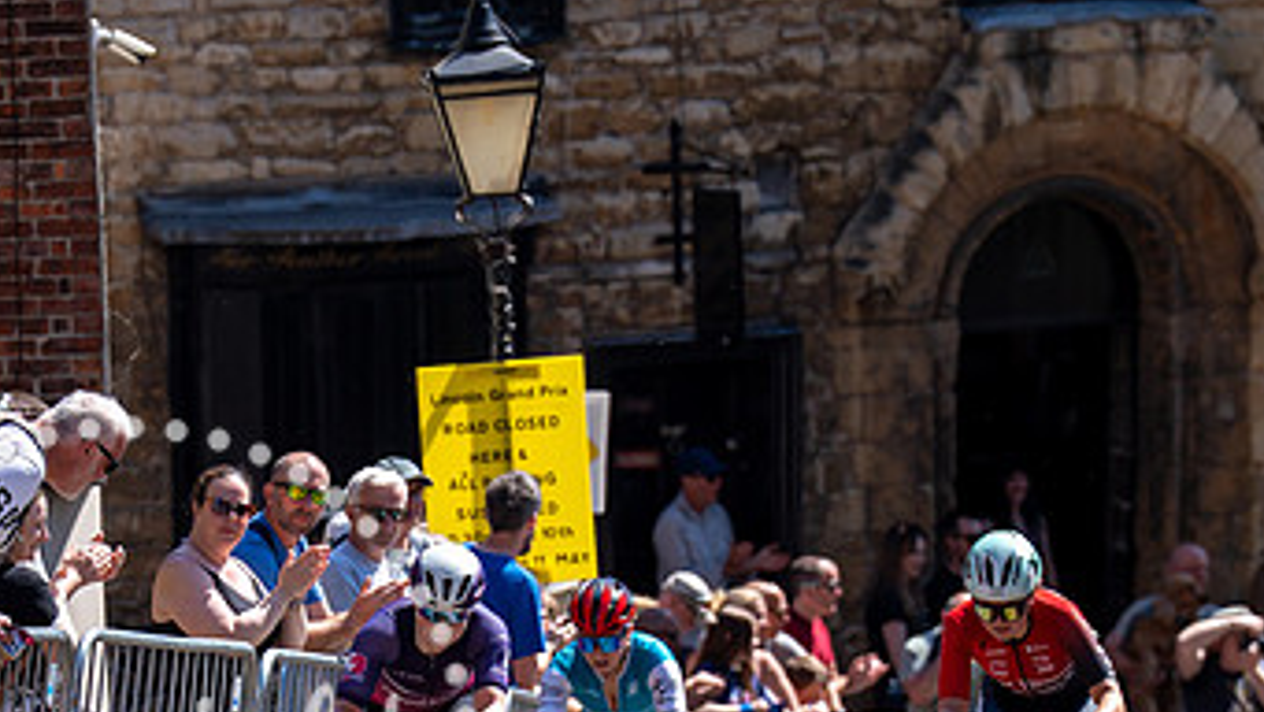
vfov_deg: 3.0
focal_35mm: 409
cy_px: 764
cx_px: 428
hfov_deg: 5.3
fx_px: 13711
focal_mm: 182
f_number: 4
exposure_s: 1/1600
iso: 100
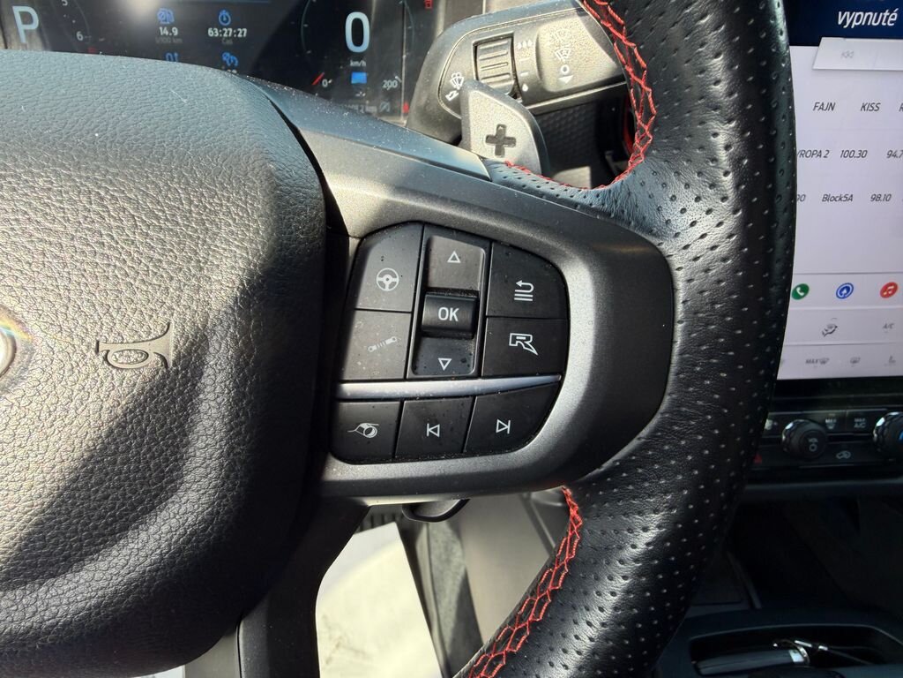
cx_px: 452
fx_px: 626
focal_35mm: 24
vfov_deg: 56.8
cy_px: 339
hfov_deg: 71.6
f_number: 2.2
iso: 40
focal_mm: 2.22
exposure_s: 1/121
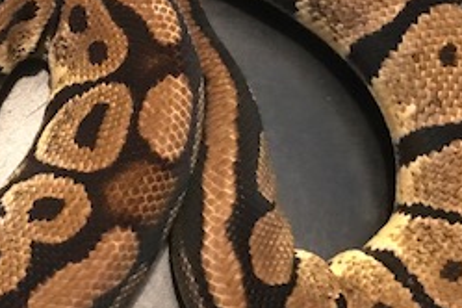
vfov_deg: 18.1
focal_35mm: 75
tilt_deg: -75.5
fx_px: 962
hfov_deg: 26.2
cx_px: 54
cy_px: 109
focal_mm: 3.99
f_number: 1.8
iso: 100
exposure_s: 1/4
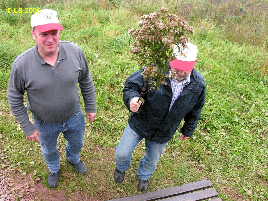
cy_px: 100
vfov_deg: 40.7
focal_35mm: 35
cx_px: 134
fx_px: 271
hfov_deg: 52.6
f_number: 5
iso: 400
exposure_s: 1/117
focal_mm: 8.9
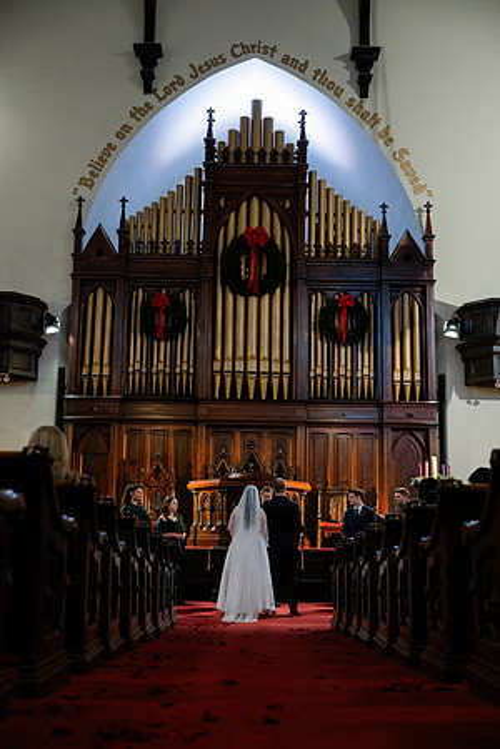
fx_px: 896
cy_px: 374
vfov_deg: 45.4
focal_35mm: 43
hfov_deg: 31.2
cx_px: 250
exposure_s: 1/200
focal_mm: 43
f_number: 2.8
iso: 3200
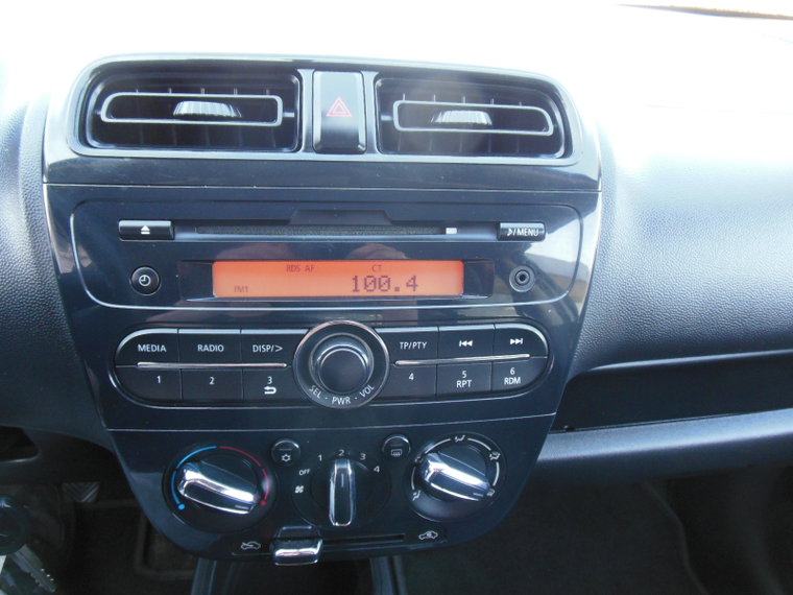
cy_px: 298
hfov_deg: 69.4
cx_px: 396
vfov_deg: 54.9
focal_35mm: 25
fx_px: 573
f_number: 3.2
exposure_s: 1/50
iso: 400
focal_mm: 4.5
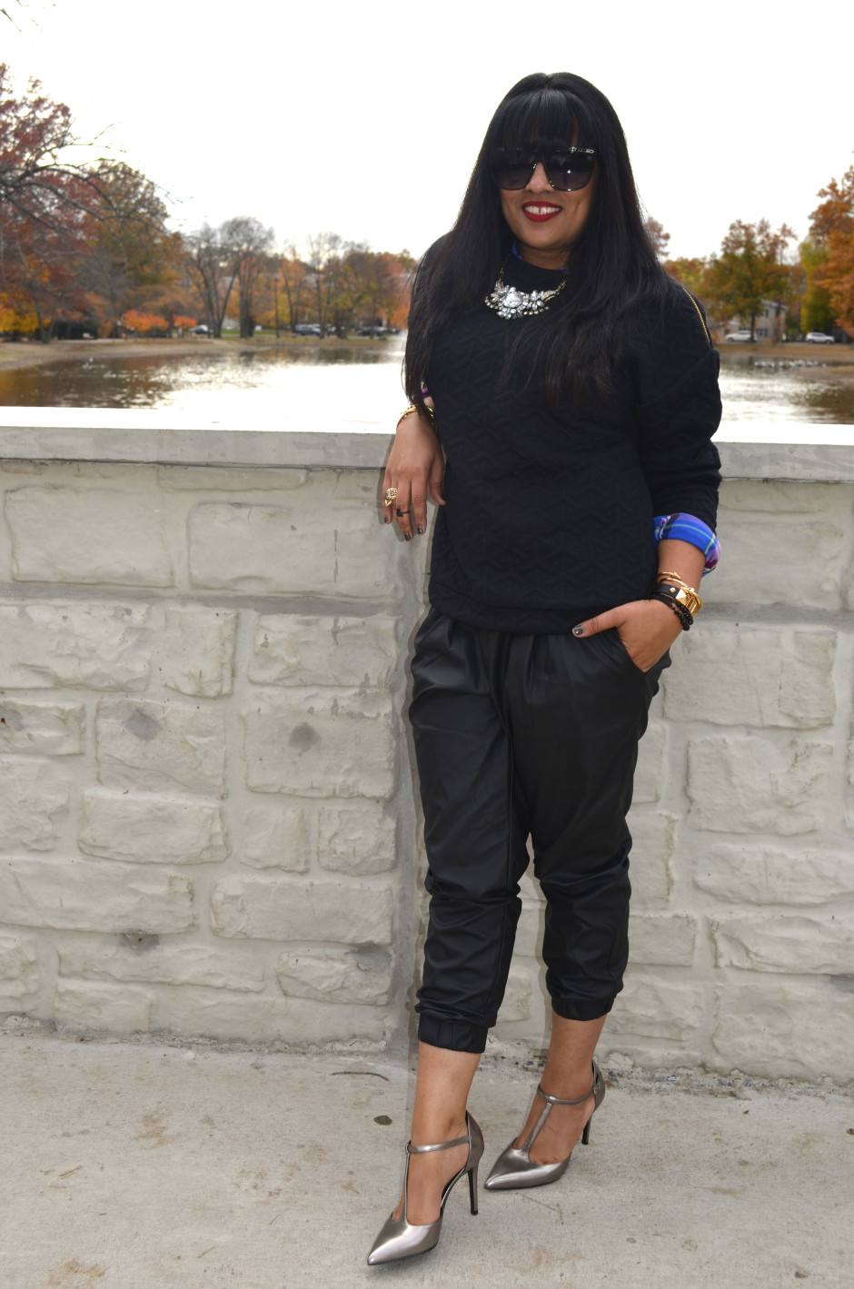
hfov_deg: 34.1
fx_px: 1394
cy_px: 644
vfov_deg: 49.6
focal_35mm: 39
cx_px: 427
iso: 100
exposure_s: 1/200
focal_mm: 26
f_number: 6.3
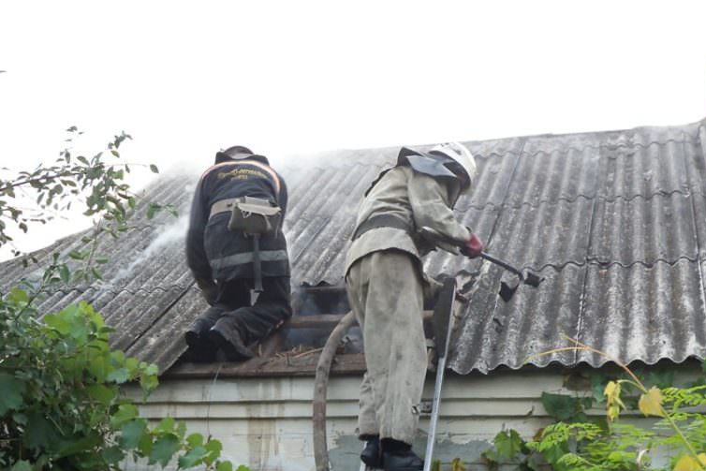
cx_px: 345
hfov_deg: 41.1
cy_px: 353
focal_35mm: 48
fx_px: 941
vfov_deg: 27.7
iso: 100
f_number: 2.9
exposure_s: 1/30
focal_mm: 5.7
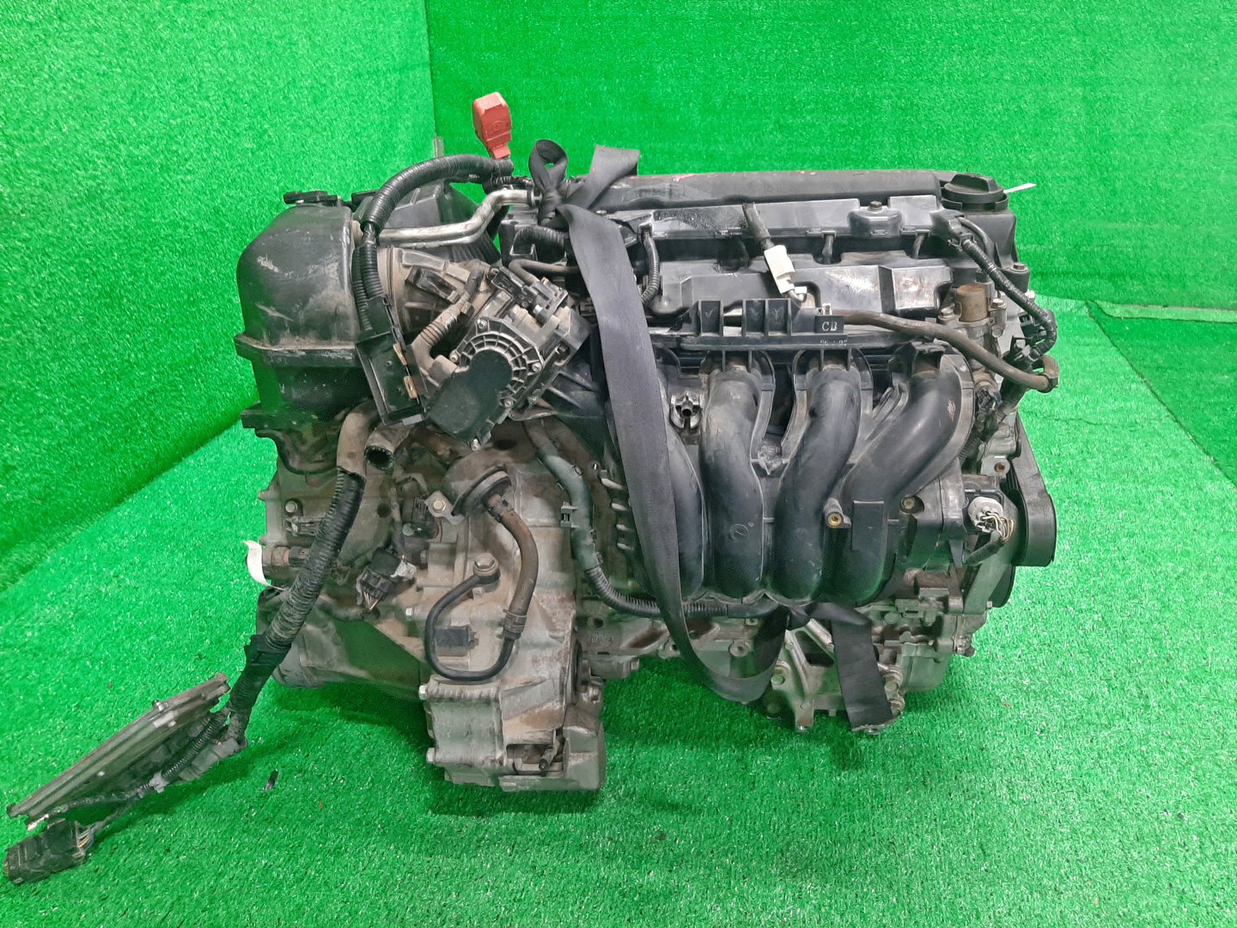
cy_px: 464
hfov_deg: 67.3
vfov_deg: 53.1
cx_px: 618
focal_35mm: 26
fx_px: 929
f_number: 1.7
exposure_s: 1/50
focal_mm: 3.93
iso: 192
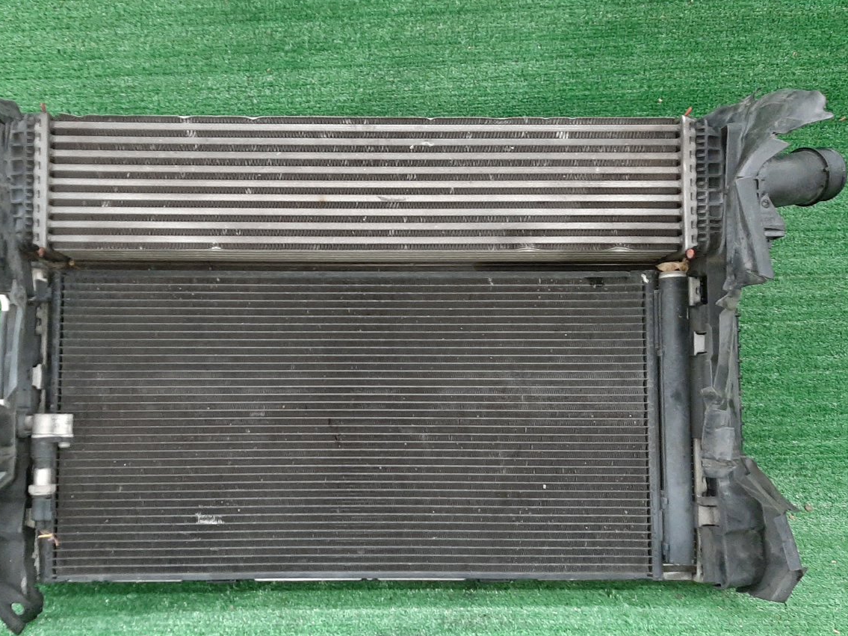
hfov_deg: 55.1
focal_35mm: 33
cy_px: 363
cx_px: 350
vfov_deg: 42.8
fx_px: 808
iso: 291
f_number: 1.7
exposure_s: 1/25
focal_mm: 3.93
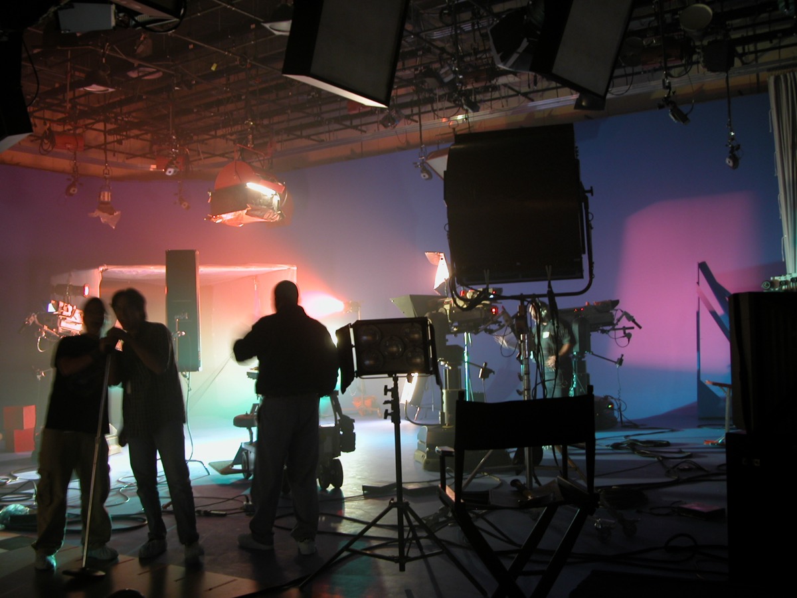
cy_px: 299
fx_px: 783
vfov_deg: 41.8
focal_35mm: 34
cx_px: 398
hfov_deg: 54.0
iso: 113
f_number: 2.8
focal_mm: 8.9
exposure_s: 1/3.3
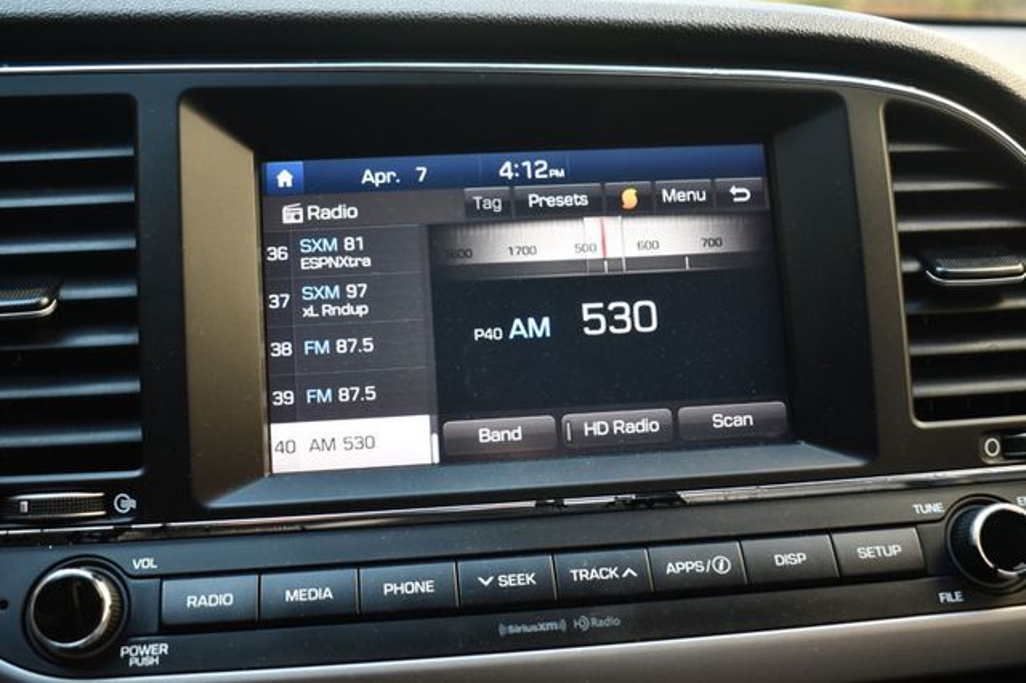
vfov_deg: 33.4
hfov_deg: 48.5
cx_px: 513
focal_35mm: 40
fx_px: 1139
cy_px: 342
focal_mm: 27
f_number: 4
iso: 800
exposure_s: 1/125
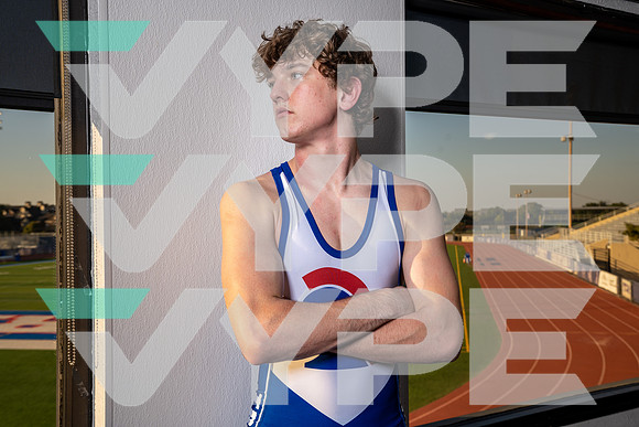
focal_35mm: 39
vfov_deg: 34.2
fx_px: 692
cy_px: 214
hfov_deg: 49.5
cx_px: 320
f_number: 8
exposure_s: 1/250
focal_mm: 39
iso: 200
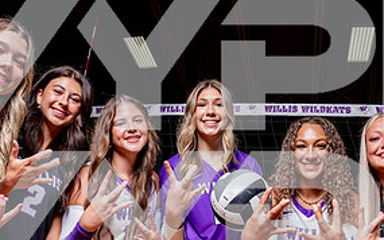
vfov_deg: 28.5
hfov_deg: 46.2
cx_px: 199
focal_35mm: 43
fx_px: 450
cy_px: 223
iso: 100
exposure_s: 1/250
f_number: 8
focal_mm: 20
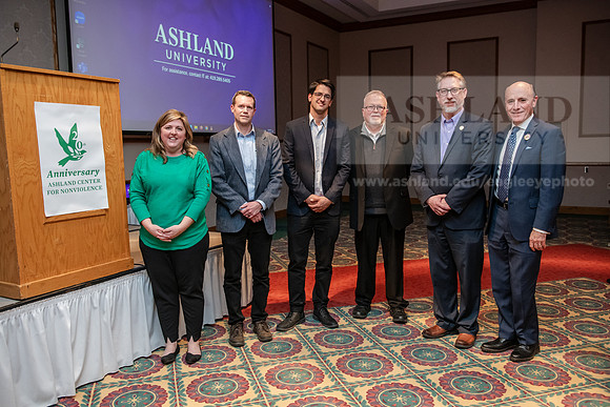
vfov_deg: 42.3
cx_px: 305
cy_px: 204
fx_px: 525
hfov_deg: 60.3
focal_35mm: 31
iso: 2000
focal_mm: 31
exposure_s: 1/160
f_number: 3.5
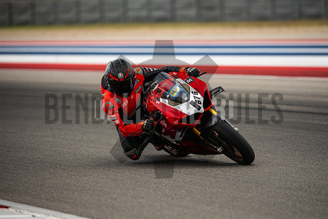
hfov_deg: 6.9
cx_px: 164
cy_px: 110
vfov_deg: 4.6
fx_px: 2734
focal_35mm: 300
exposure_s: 1/4000
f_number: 2
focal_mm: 200
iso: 320
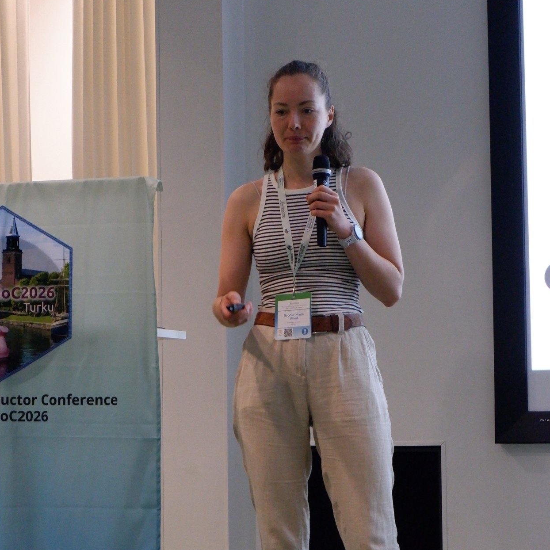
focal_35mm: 93
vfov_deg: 18.6
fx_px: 1672
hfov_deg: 18.7
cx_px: 291
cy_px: 348
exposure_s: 1/180
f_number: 5.6
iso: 6400
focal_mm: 45
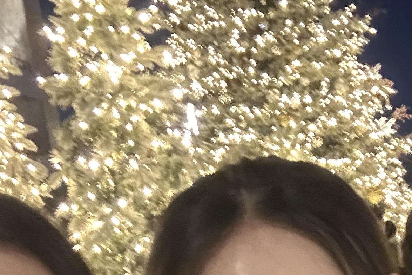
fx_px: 938
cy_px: 472
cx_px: 291
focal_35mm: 82
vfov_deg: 14.8
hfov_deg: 24.6
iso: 640
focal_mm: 2.69
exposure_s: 1/15
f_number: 1.9
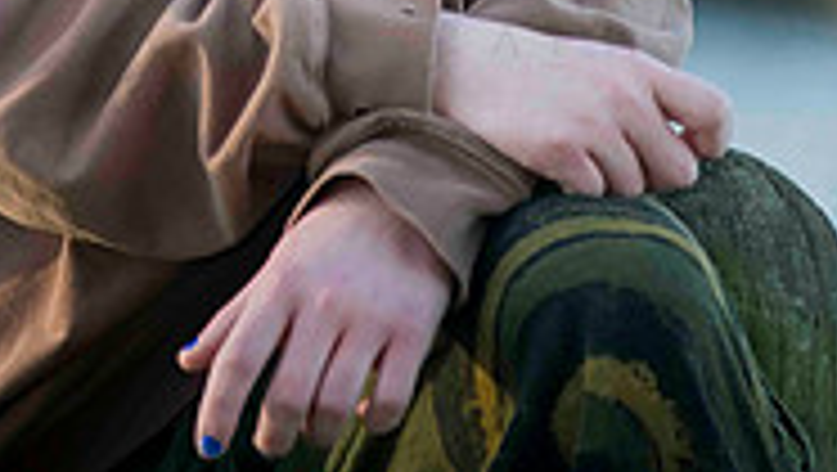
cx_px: 189
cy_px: -535
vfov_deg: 2.4
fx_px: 11240
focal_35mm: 506
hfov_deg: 4.3
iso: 400
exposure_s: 1/640
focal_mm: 200
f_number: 3.5
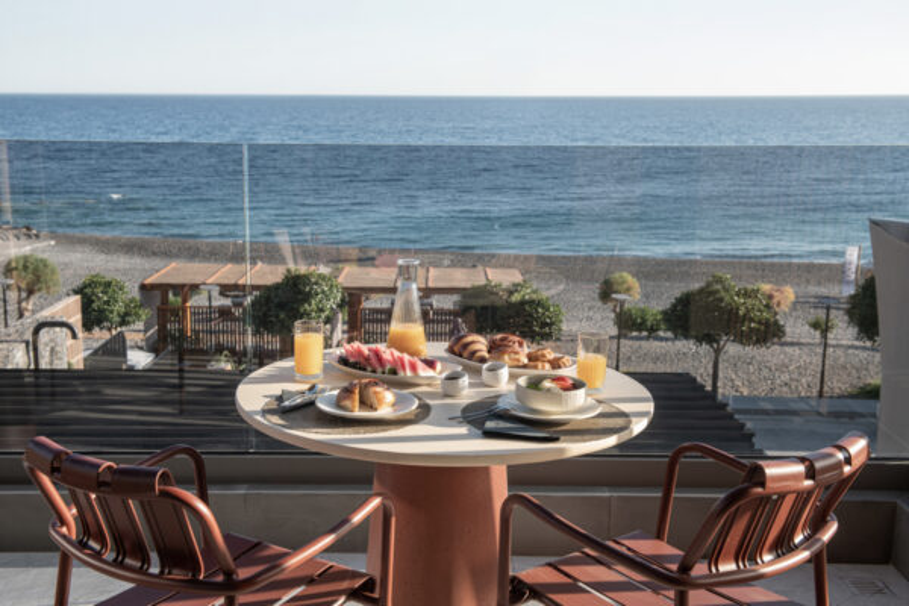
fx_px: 1111
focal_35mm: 44
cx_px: 454
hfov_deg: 44.5
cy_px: 303
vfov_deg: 30.5
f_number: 8
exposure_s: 1/125
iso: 200
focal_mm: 44
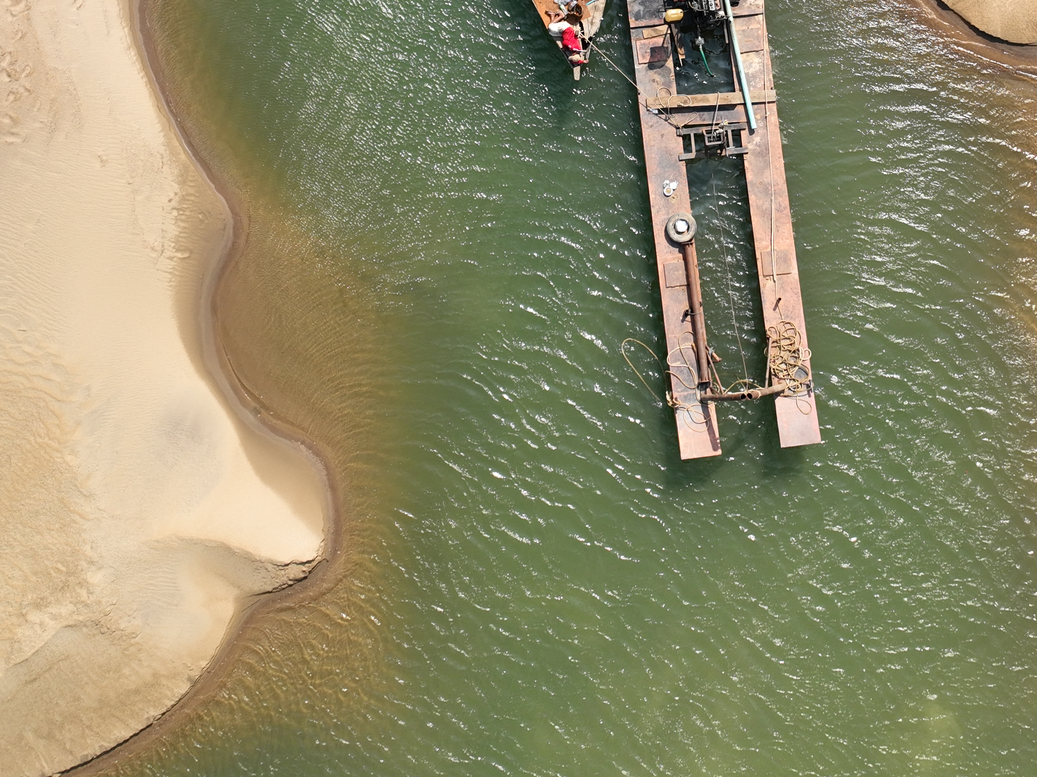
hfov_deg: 36.5
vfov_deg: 26.7
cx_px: 683
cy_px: 27
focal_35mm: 52
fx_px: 1557
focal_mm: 12.29
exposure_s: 1/50
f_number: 2.8
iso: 100
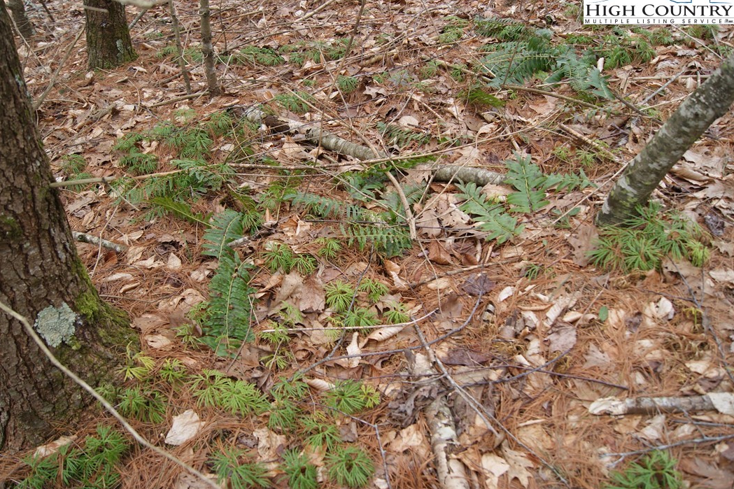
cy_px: 240
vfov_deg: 42.3
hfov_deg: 60.3
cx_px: 356
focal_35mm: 31
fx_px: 632
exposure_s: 1/40
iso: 100
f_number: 4.5
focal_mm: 20
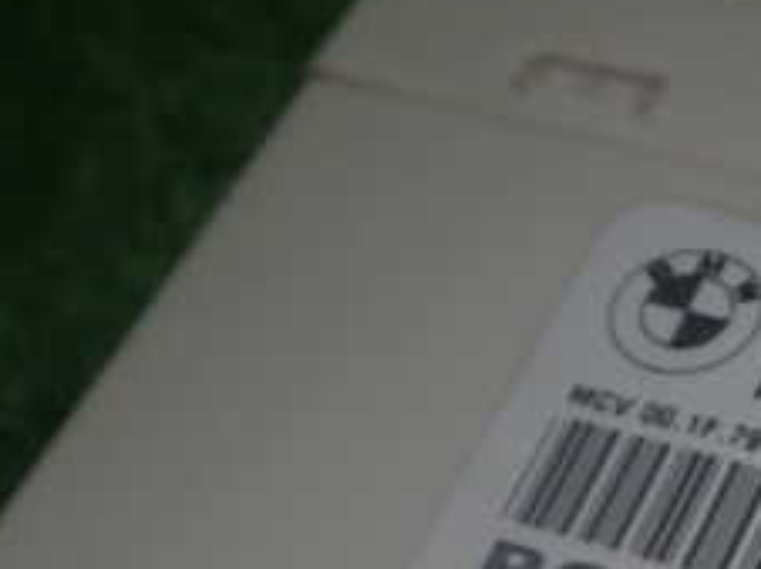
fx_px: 2394
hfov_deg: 17.2
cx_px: 926
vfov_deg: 13.3
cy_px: 630
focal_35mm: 109
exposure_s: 1/80
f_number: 2.8
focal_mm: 7.31
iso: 125
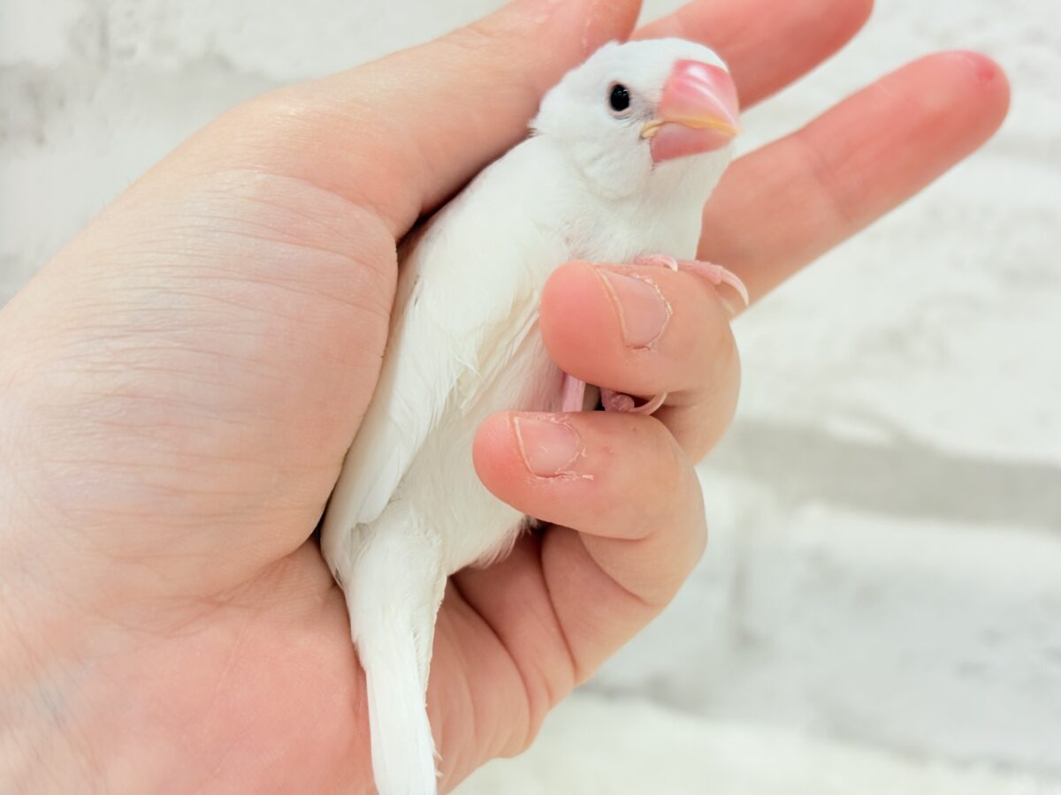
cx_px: 530
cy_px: 398
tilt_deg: -11.3
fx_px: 1594
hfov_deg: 36.8
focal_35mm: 52
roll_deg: -3.1
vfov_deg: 28.0
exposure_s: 1/50
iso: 50
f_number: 1.6
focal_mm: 5.96
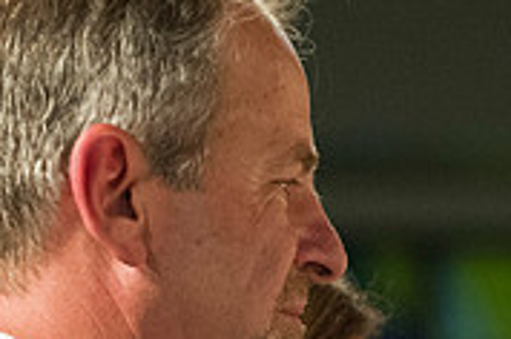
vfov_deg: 2.3
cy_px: 506
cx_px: 456
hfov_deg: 3.5
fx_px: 8317
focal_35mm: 587
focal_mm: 180
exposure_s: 1/160
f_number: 4
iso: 5000
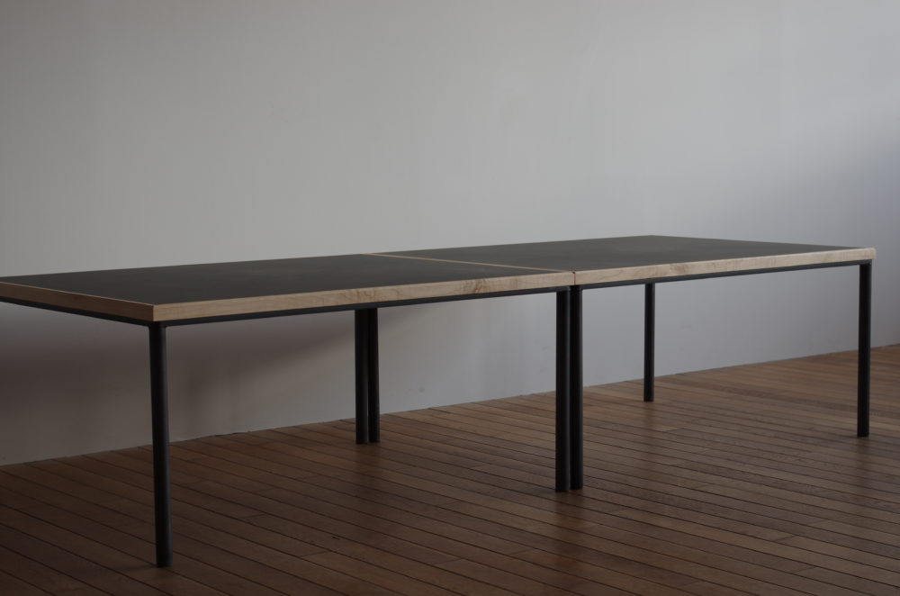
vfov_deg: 20.1
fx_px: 1684
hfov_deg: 29.9
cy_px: 298
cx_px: 450
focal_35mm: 68
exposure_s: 1/10
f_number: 8
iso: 100
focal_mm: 45
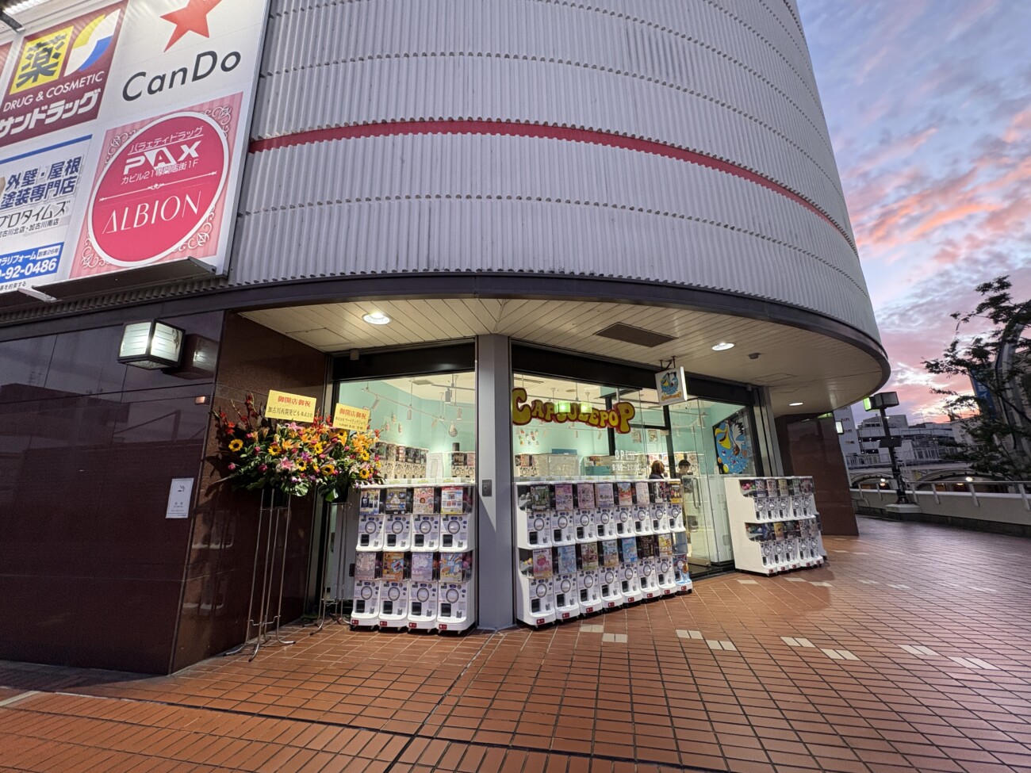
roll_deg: +1.9
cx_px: 516
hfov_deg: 102.1
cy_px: 386
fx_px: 417
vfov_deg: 85.7
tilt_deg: +13.3
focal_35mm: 14
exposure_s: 1/120
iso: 250
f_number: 2.2
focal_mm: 2.22
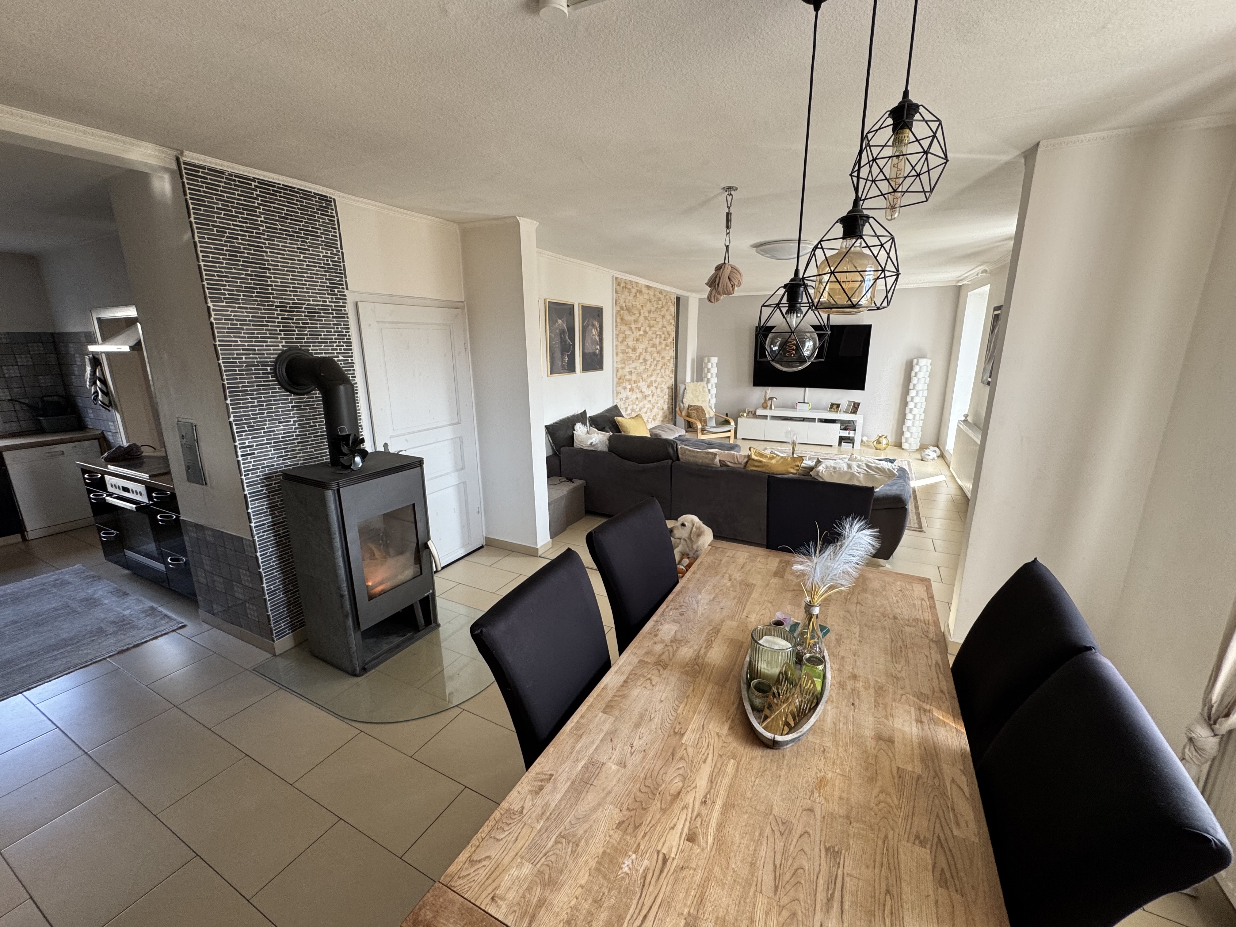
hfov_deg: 102.1
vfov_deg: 85.7
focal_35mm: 14
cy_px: 464
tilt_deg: -13.8
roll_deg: +0.4
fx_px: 500
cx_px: 618
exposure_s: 1/99
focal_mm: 2.22
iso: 125
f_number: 2.2
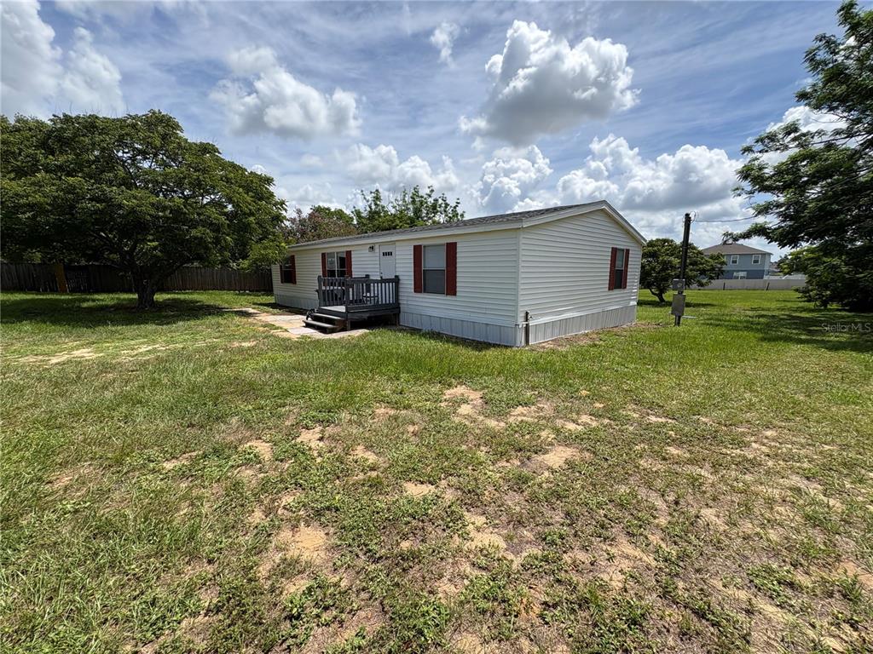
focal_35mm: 14
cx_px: 436
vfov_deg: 85.7
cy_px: 327
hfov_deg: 102.1
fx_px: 353
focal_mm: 2.22
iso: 40
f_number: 2.2
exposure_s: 1/1600
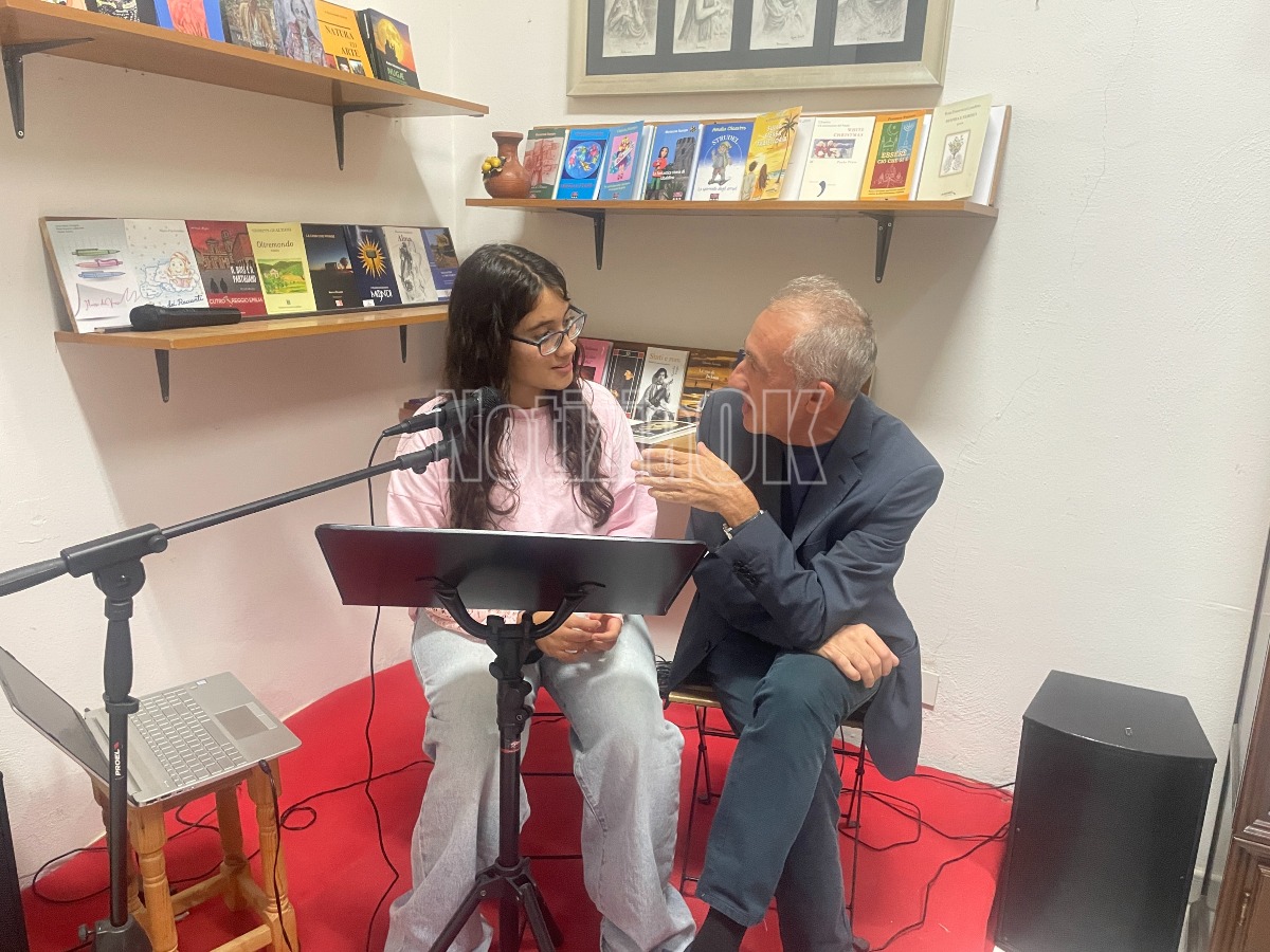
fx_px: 954
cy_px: 476
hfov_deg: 67.3
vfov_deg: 53.1
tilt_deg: -13.8
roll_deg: -1.3
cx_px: 635
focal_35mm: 26
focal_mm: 4.2
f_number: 1.6
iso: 320
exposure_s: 1/50
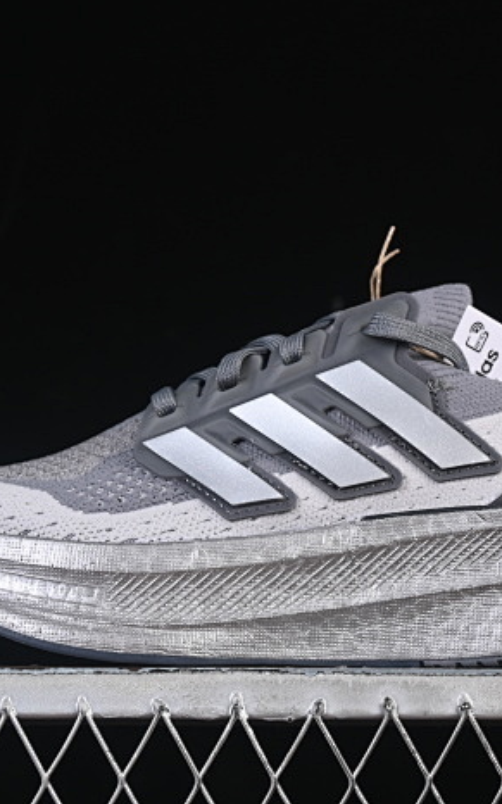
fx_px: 2760
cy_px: 382
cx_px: 326
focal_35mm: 126
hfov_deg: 10.4
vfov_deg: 16.6
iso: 160
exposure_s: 1/80
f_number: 7.1
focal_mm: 48
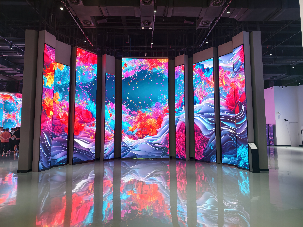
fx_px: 210
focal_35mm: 24
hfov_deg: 71.6
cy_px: 114
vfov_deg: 56.8
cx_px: 152
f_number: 1.57
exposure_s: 1/60
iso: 104
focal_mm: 7
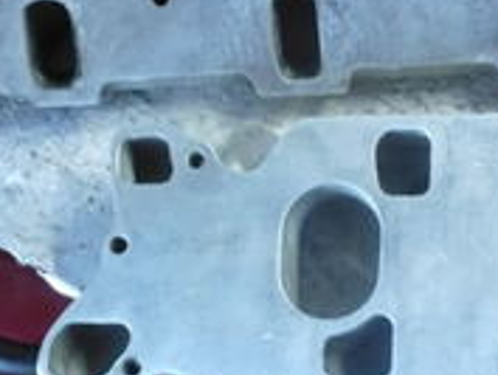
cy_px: 70
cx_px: 380
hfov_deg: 24.4
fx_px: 1137
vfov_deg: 18.5
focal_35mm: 79
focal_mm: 5.8
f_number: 2.8
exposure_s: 1/8
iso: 400
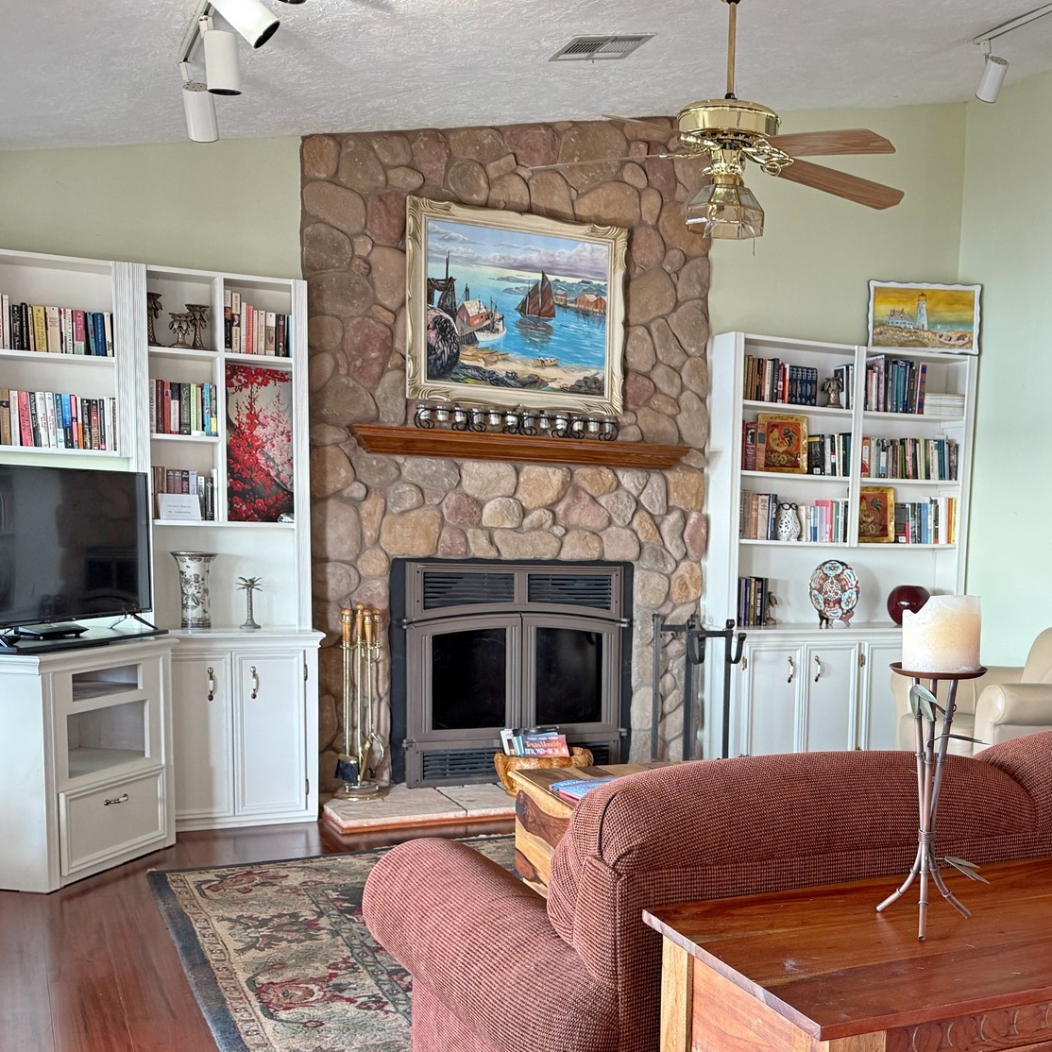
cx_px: 769
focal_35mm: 39
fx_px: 1341
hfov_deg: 41.8
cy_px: 692
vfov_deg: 42.3
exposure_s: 1/66
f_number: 1.78
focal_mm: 6.76
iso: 200
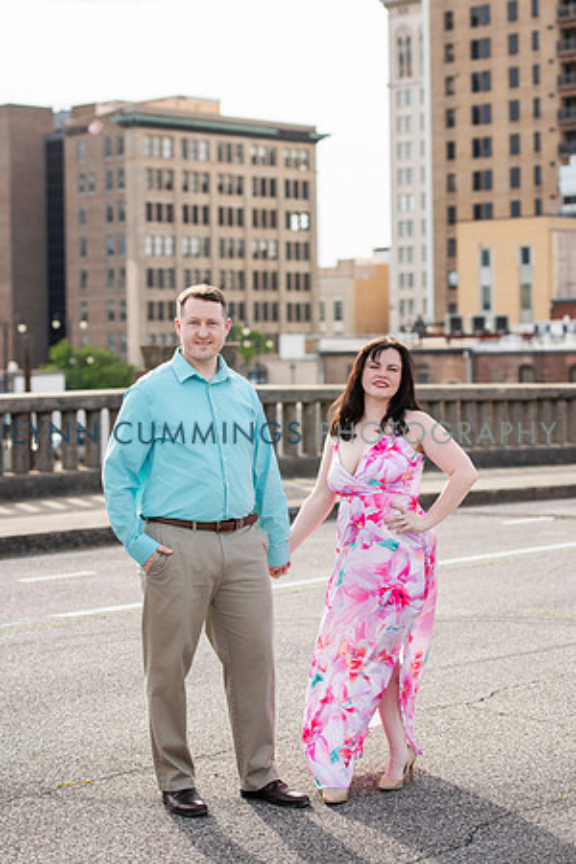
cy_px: 432
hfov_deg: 18.2
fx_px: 1800
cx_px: 288
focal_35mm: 75
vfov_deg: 27.0
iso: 320
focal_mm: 75
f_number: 3.5
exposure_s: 1/2500
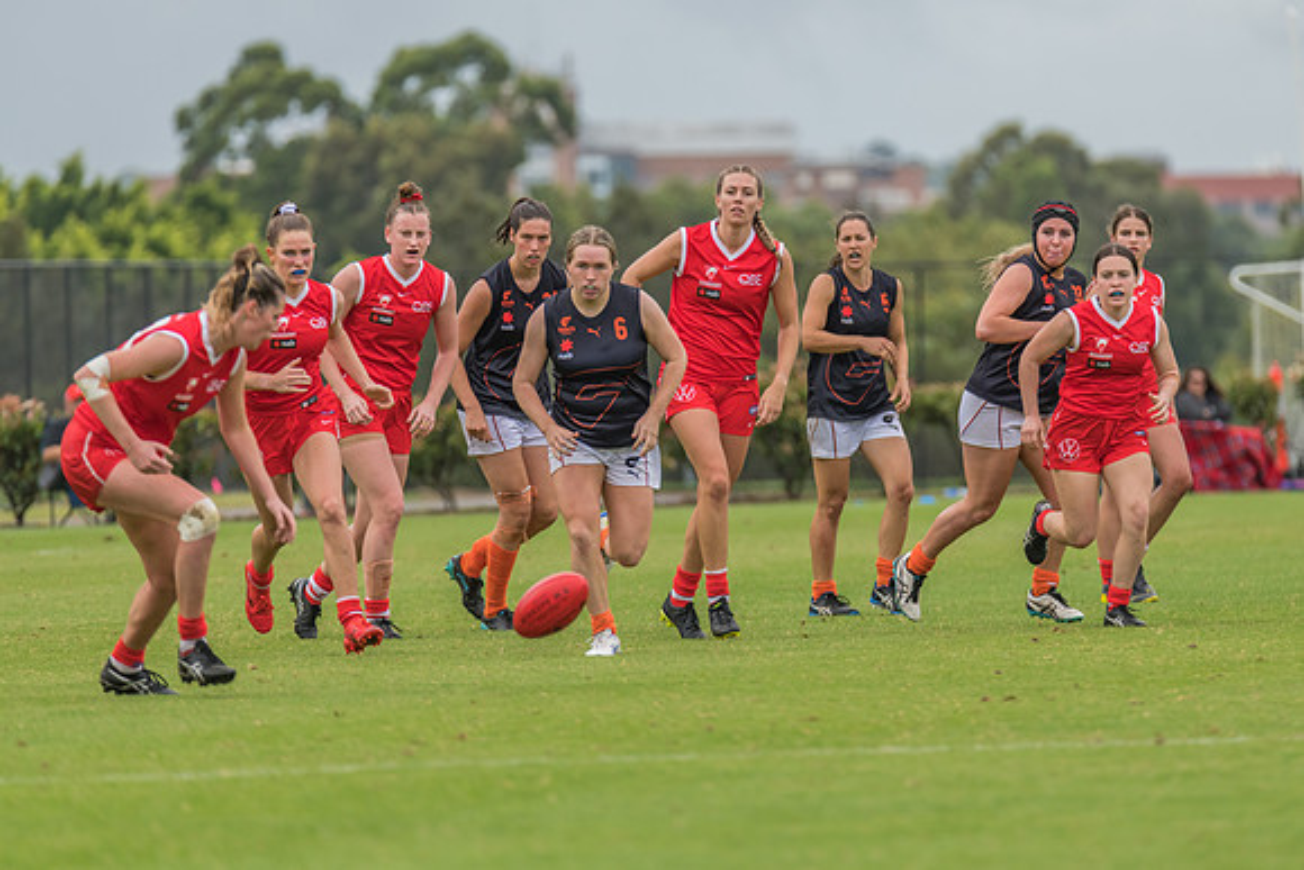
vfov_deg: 2.7
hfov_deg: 4.1
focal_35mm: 502
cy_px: 350
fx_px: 18190
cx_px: 779
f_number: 7.1
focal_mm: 420
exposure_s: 1/1250
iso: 500
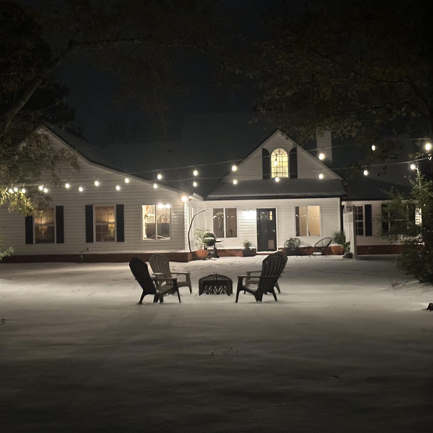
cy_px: 216
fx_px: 807
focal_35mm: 57
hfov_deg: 30.0
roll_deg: +1.8
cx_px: 212
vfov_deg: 30.0
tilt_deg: +3.3
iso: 640
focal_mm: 6.86
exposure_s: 1/20
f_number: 1.78
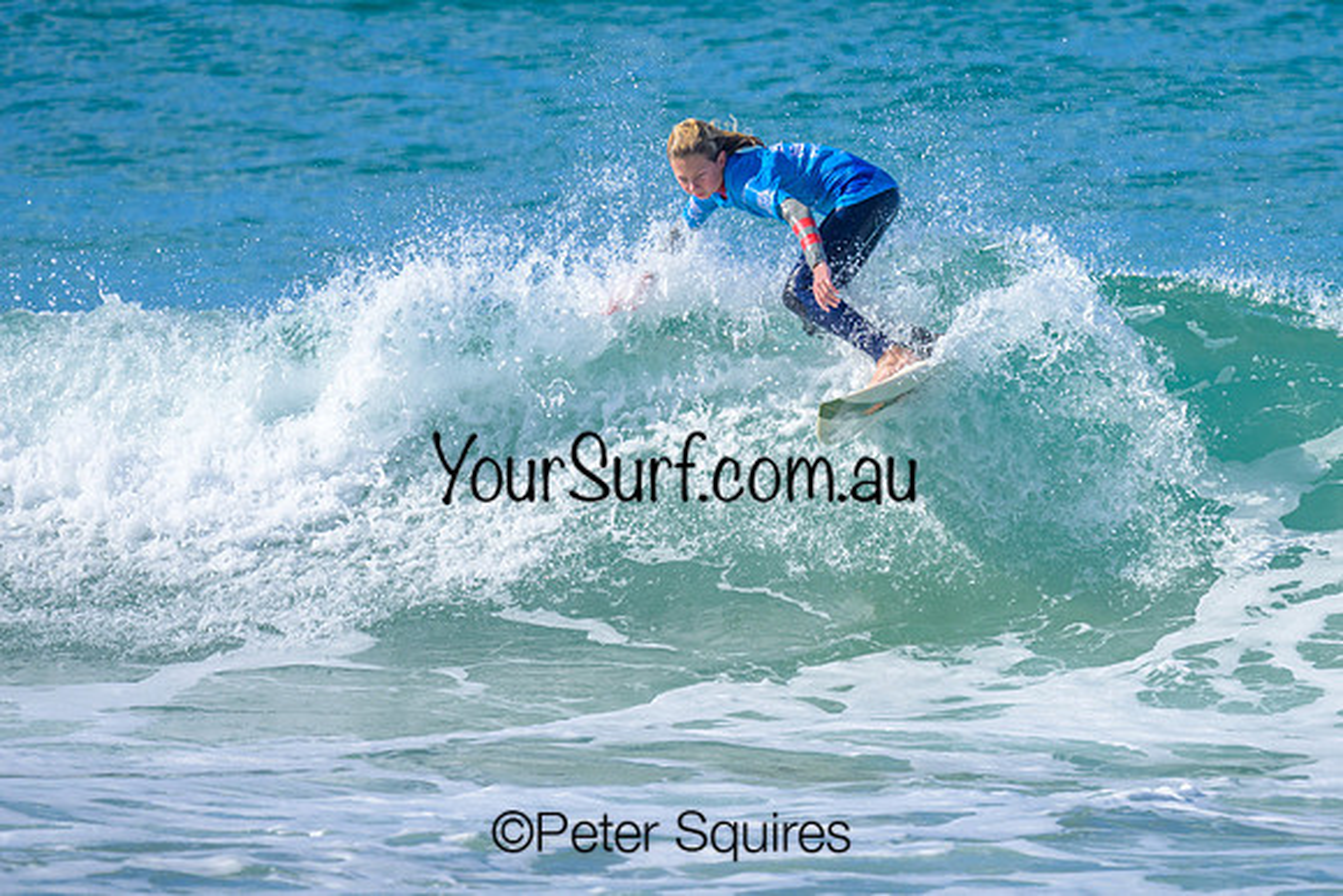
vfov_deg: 1.3
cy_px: 315
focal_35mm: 1098
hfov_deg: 1.9
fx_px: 40984
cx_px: 922
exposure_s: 1/2000
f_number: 6.3
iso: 400
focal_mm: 800
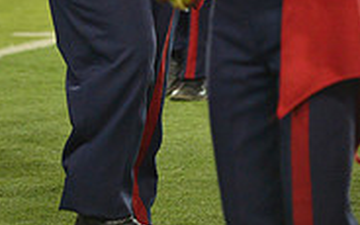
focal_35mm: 522
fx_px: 5121
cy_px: -207
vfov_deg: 2.5
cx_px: 71
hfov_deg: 4.0
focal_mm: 210
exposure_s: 1/500
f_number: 5.6
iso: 2000
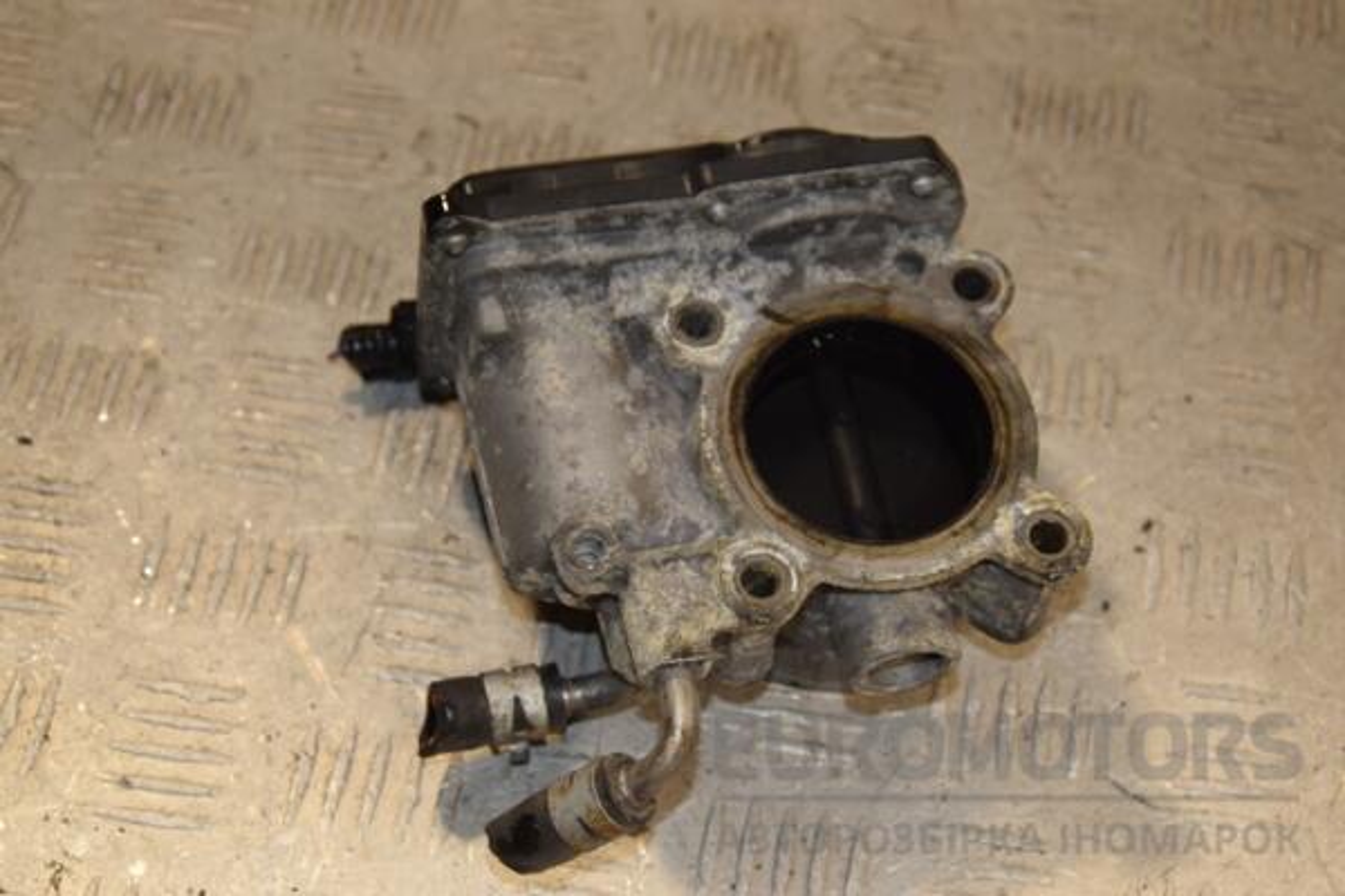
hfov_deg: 23.4
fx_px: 3250
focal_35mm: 87
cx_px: 672
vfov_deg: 15.7
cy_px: 448
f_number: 7.1
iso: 800
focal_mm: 58
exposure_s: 1/200
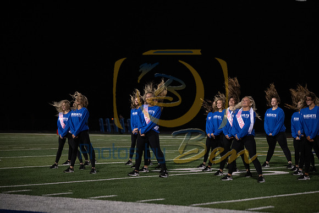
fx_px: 975
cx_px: 160
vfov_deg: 12.5
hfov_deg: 18.6
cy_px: 106
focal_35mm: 110
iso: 5000
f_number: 2.8
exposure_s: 1/1600
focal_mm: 110
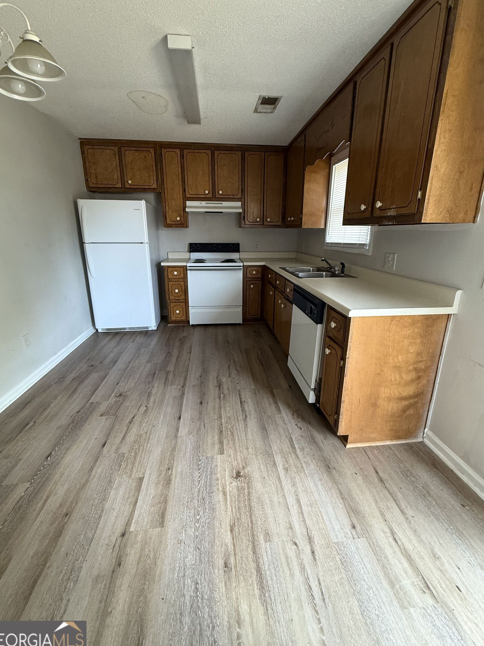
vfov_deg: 98.1
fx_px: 280
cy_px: 309
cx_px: 242
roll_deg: +0.0
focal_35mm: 15
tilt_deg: -14.0
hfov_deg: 81.8
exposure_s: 1/60
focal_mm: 2.22
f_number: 2.2
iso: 400
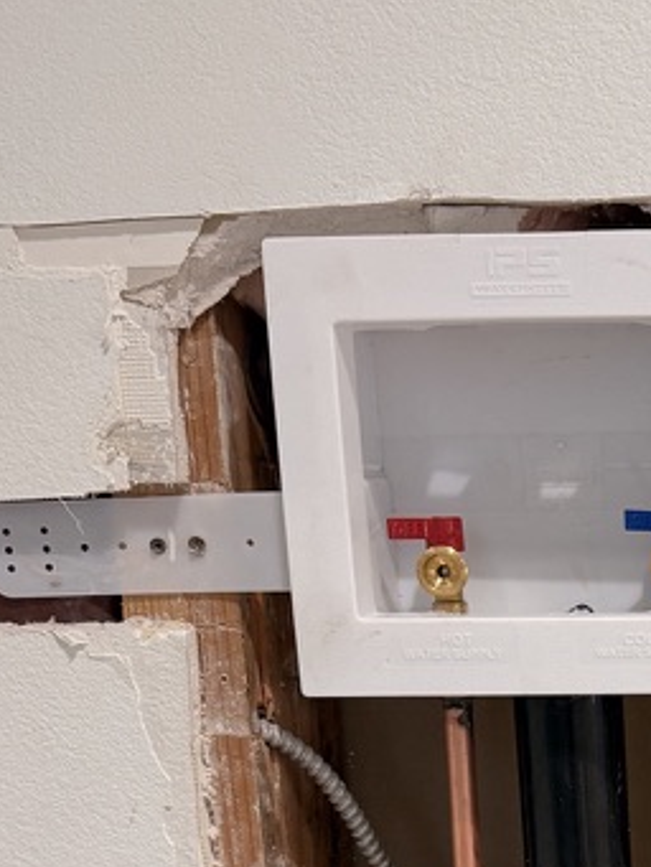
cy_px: 984
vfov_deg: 24.9
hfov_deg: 19.0
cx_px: 834
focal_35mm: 72
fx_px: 1804
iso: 200
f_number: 1.78
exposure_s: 1/120
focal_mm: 6.76
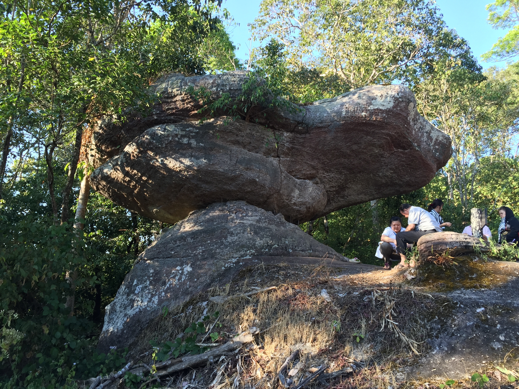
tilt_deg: +12.4
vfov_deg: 48.2
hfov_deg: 61.7
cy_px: 194
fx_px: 435
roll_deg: -5.0
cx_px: 260
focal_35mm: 29
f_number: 2.2
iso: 32
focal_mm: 4.15
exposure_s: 1/120
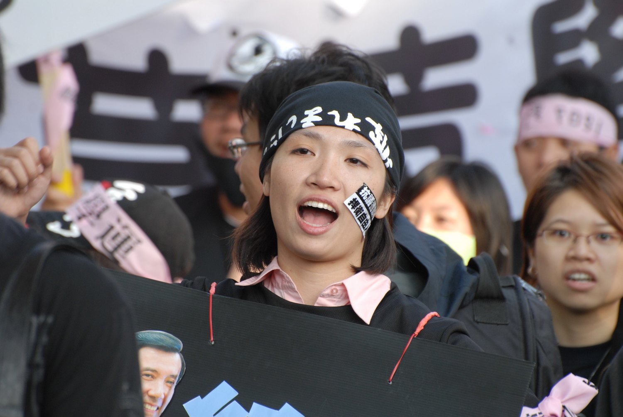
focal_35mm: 450
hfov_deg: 4.6
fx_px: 7796
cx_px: 312
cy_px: 208
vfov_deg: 3.1
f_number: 5.6
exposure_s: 1/125
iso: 320
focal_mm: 300
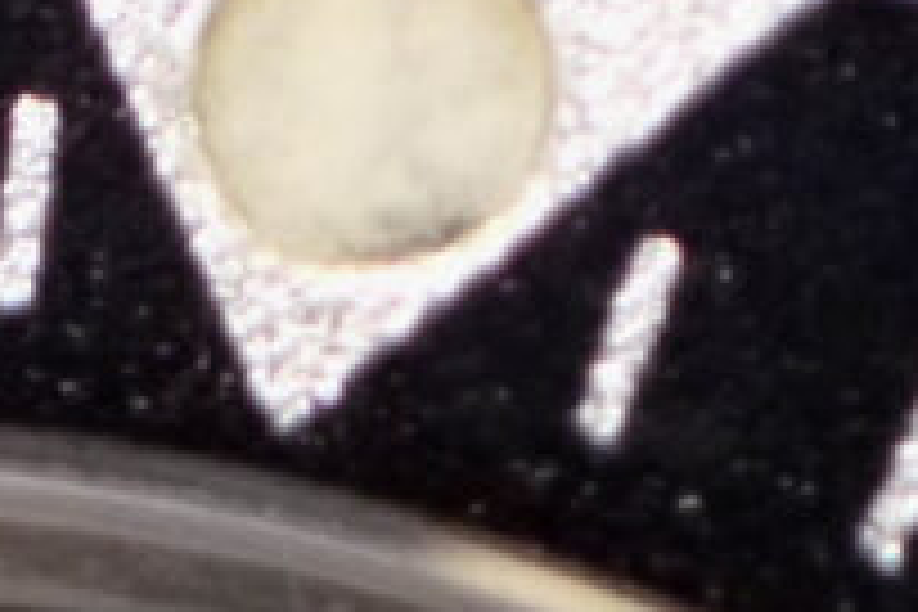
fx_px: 13718
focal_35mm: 538
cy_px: 1534
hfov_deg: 3.8
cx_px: 608
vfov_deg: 2.5
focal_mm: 15.66
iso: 1600
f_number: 4.5
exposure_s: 1/20
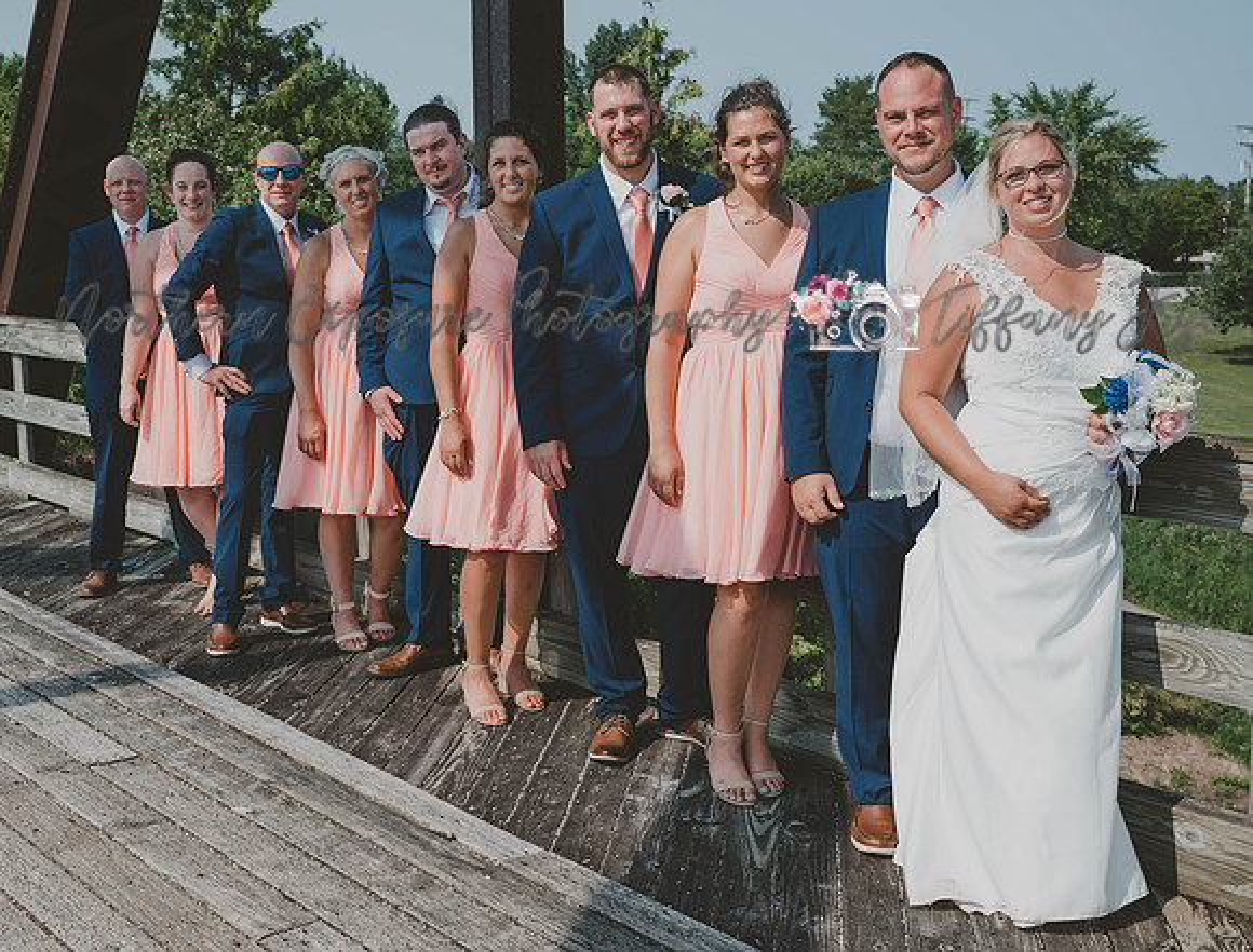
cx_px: 568
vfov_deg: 32.2
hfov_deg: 41.6
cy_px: 440
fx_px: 1648
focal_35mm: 45
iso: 100
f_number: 6.3
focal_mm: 35
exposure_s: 1/320
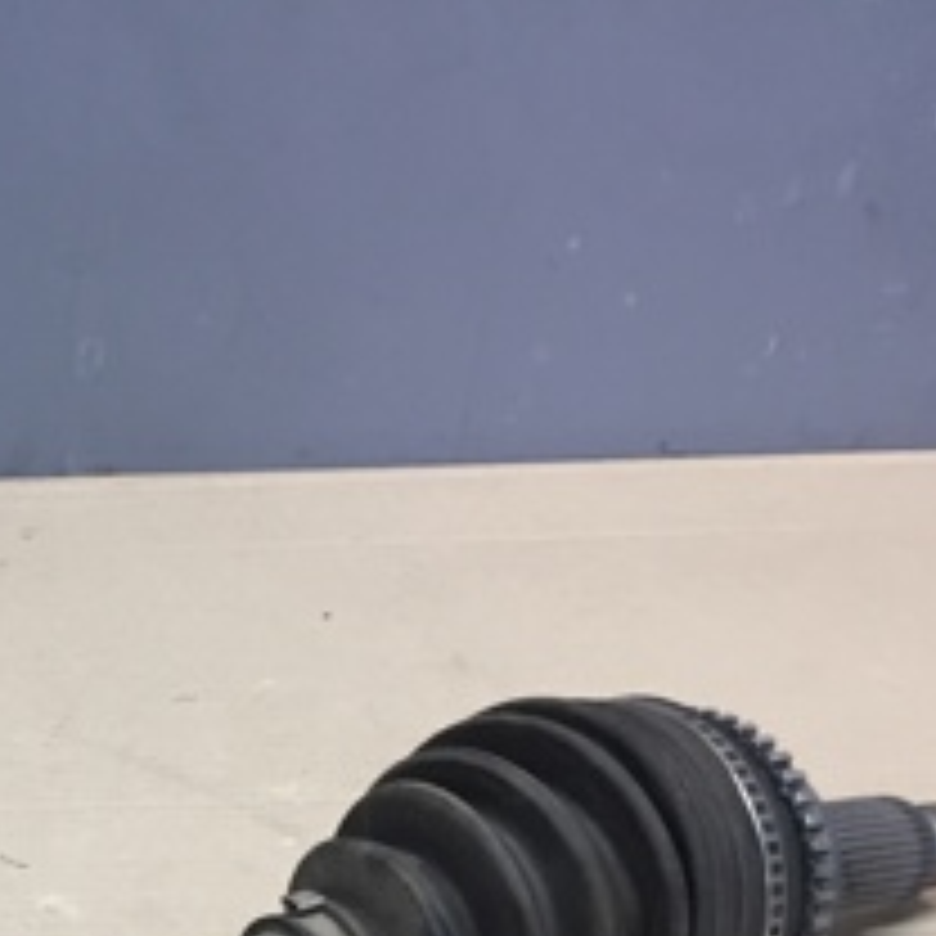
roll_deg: -0.4
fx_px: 2417
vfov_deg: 20.7
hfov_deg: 20.0
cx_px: -310
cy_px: 1076
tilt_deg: -36.4
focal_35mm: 79
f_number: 2.2
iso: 64
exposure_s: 1/33
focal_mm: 4.15
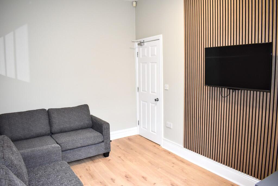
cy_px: 93
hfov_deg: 67.4
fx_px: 209
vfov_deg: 47.9
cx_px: 139
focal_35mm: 27
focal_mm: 18
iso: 800
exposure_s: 1/80
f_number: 4.5
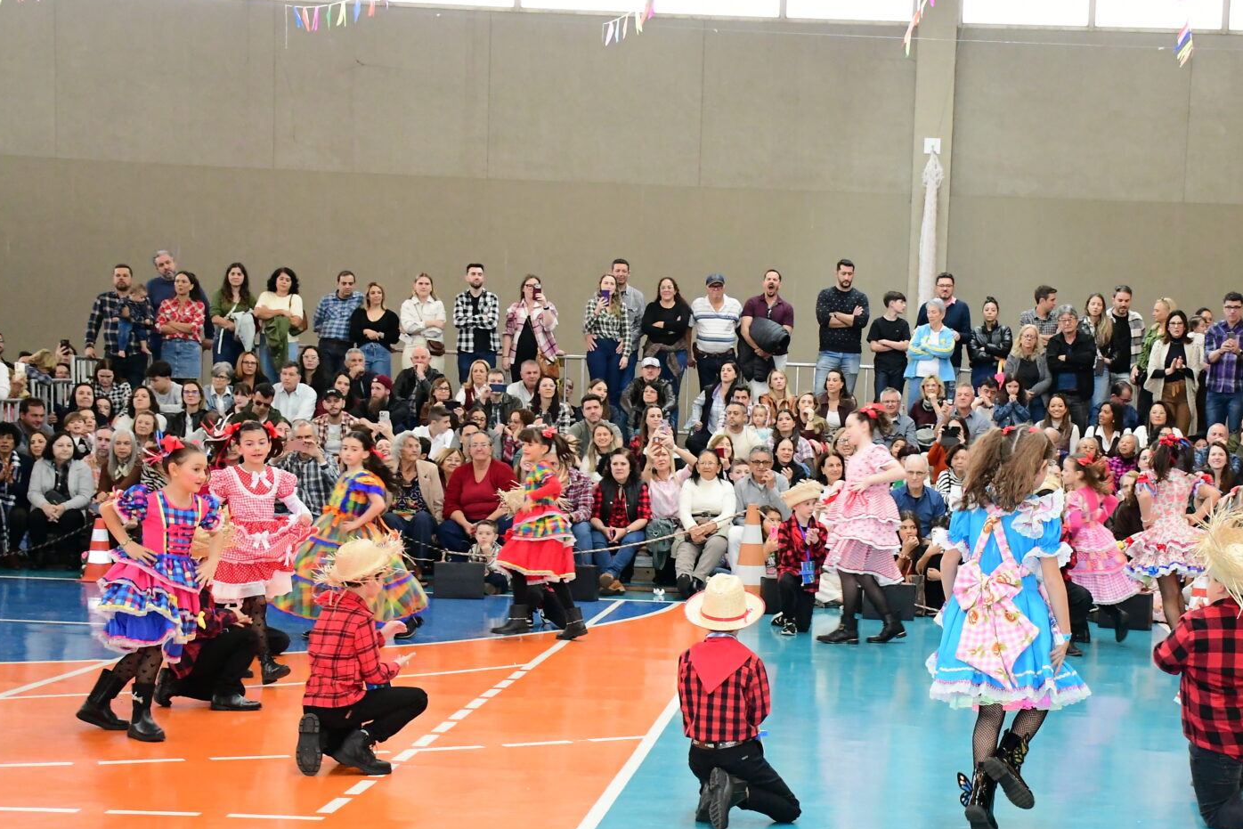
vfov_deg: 20.6
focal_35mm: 66
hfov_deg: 30.3
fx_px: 2279
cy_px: 534
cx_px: 816
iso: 4000
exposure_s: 1/200
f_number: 5
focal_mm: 32
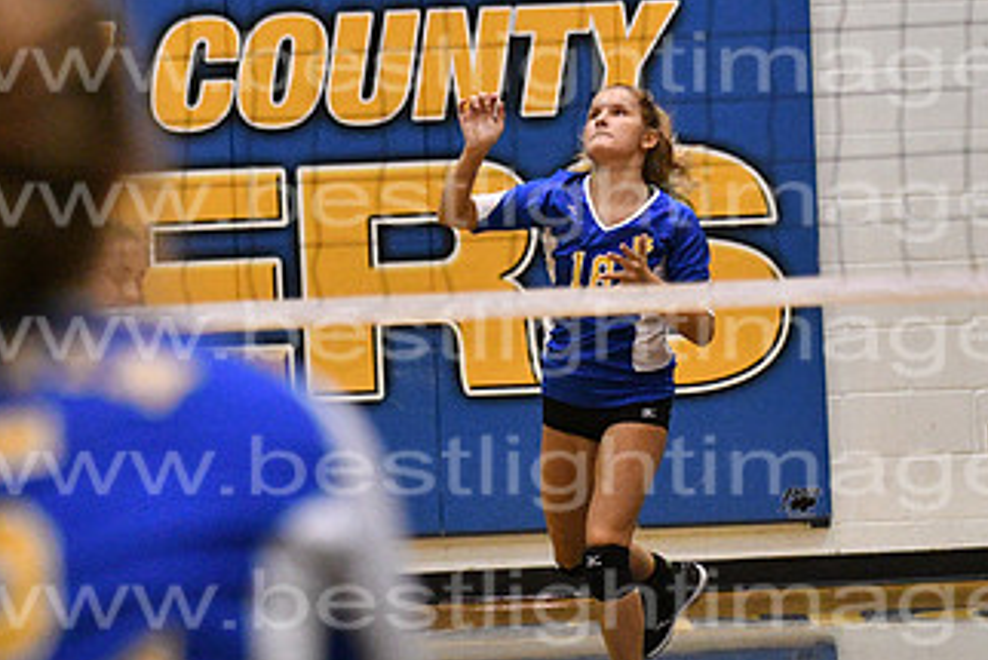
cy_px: 272
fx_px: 10378
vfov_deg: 3.6
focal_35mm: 378
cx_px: 650
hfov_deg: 5.4
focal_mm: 140
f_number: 4
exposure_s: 1/500
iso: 8000
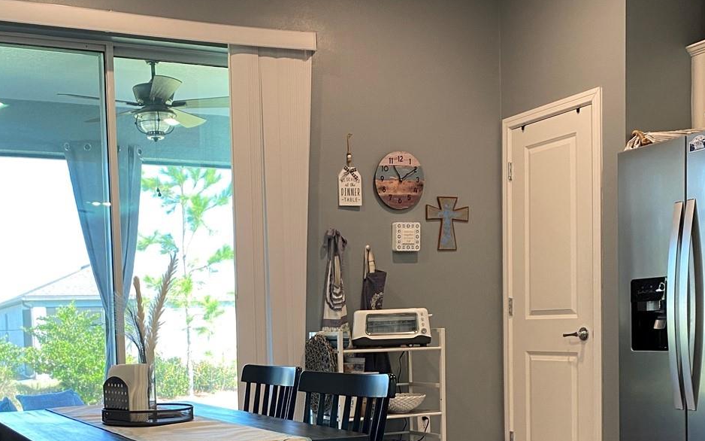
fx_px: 903
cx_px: 246
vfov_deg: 26.7
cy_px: 374
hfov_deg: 42.2
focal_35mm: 47
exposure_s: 1/60
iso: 100
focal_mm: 4.25
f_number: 1.8
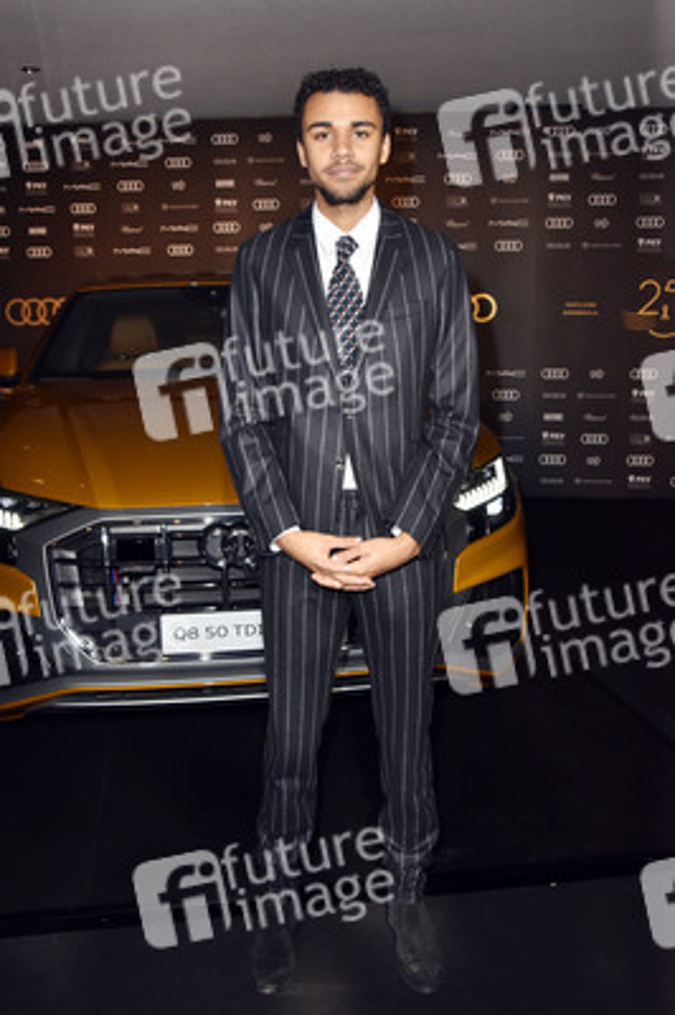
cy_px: 508
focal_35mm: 32
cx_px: 338
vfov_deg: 58.8
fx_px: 901
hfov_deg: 41.0
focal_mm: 32
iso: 1250
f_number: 6.3
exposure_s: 1/200
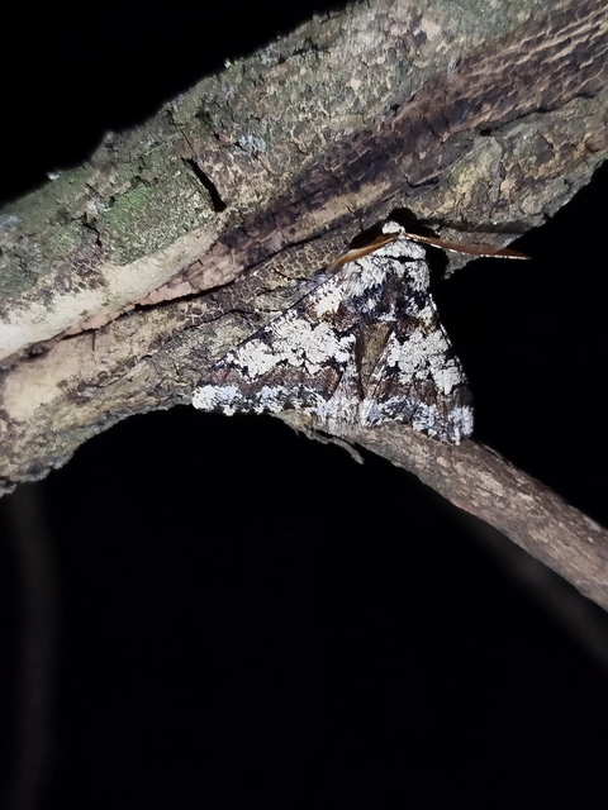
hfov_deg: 30.3
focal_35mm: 48
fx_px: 1124
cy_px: 405
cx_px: 304
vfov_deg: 39.7
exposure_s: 1/50
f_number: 1.7
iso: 160
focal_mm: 5.31
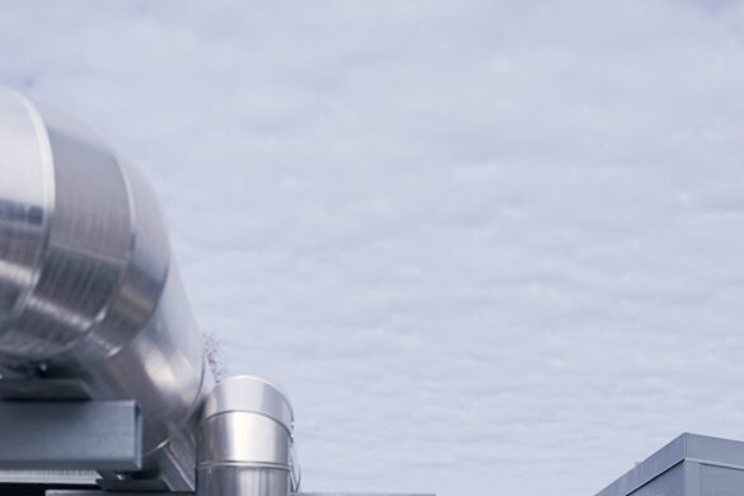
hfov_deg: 24.7
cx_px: 315
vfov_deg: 16.3
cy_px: 517
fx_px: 1695
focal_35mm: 82
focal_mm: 30
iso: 100
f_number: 2.8
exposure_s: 1/2500
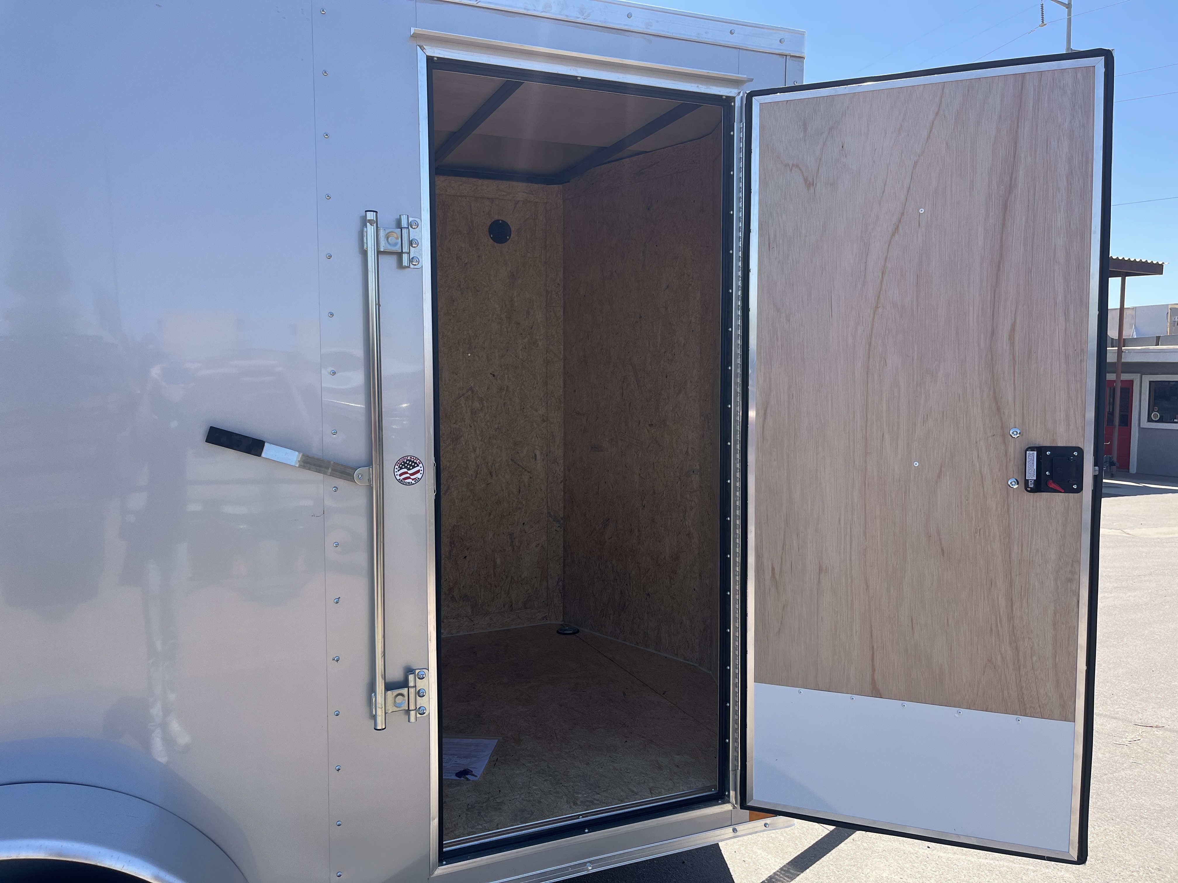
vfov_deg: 53.1
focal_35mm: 26
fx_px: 885
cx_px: 589
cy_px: 442
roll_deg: -0.6
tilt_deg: -2.4
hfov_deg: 67.3
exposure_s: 1/1372
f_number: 1.6
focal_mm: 5.1
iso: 50
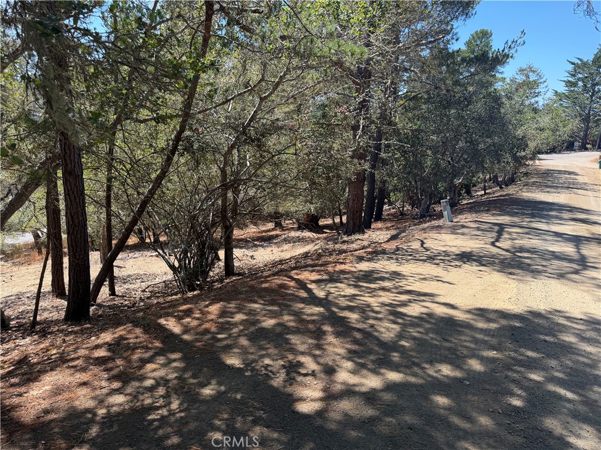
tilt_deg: -14.6
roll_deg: -0.7
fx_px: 417
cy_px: 225
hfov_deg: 71.6
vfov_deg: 56.8
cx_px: 300
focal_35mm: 24
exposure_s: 1/1292
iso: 100
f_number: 1.78
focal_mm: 6.76
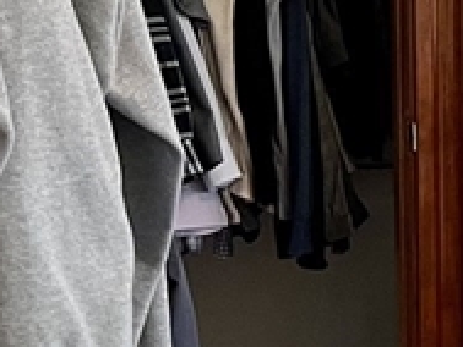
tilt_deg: -7.3
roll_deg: -1.5
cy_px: 166
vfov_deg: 10.5
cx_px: 1218
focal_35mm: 141
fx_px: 1887
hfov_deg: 11.0
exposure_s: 1/60
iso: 320
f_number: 1.5
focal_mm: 5.7
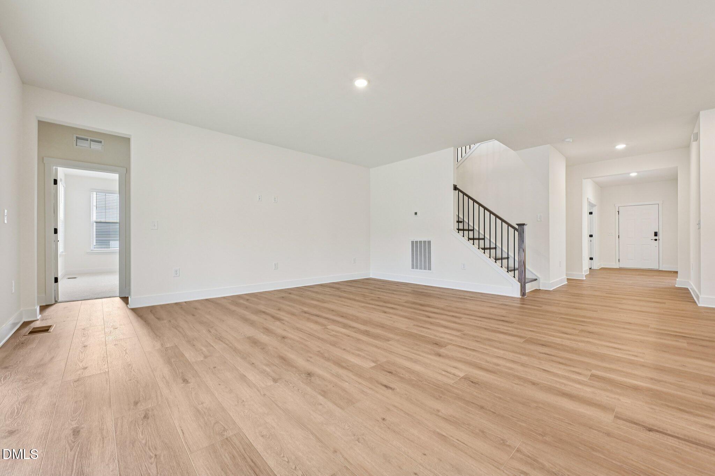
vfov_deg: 81.2
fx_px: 278
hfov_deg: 104.3
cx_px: 358
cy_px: 238
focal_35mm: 14
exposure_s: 1/20
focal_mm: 14
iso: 400
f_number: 8
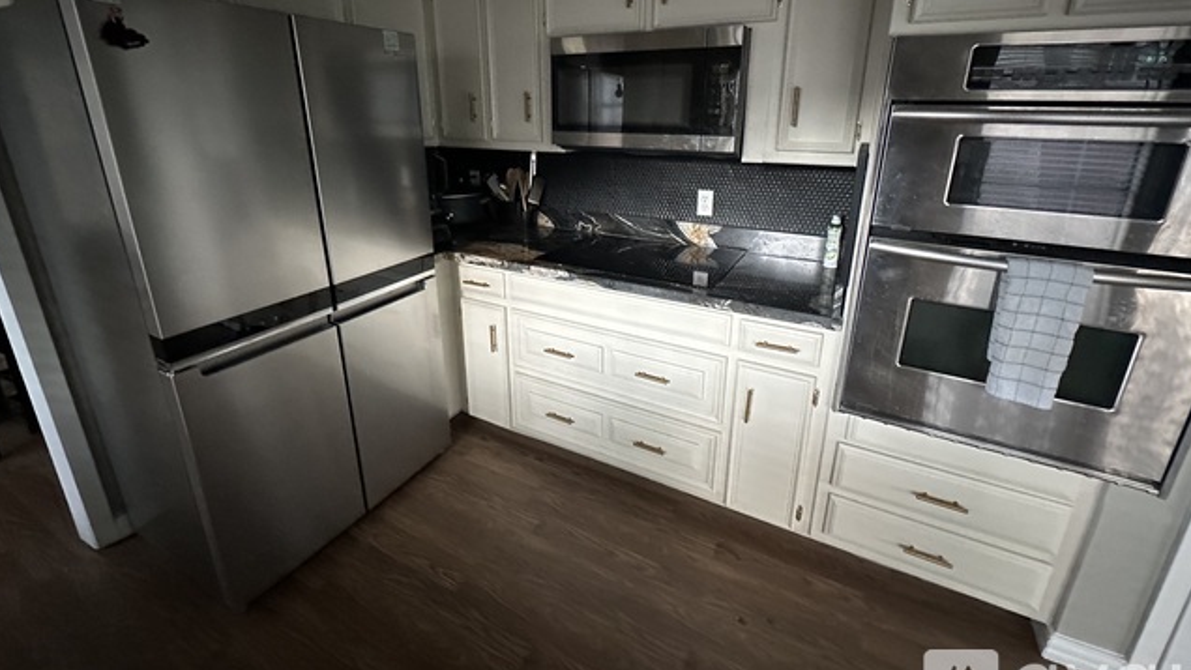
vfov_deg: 66.2
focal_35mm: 16
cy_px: 256
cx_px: 602
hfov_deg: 99.4
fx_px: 505
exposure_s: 1/60
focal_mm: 2.22
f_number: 2.2
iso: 800
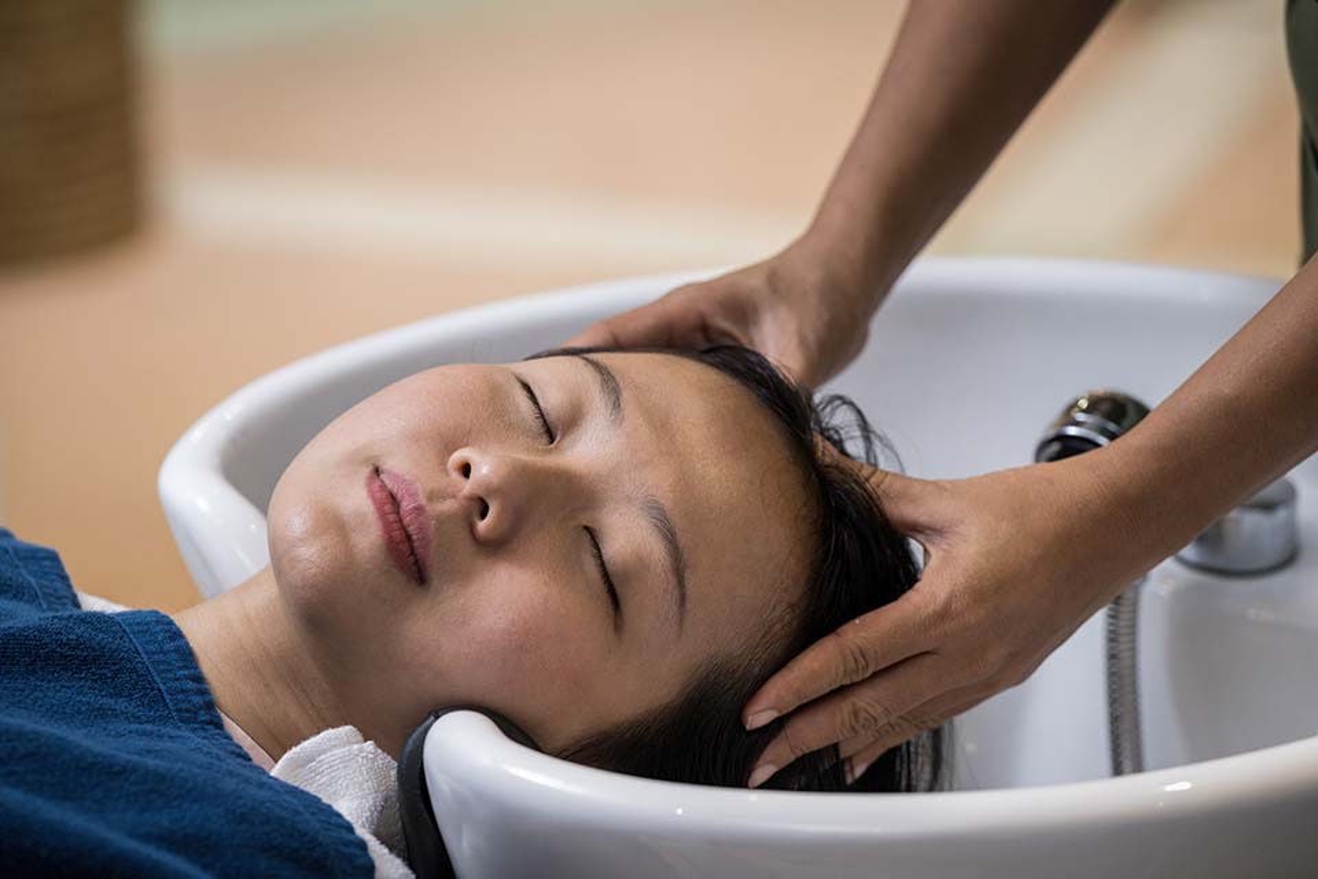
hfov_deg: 13.2
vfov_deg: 8.9
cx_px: 659
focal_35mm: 155
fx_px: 5674
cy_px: 440
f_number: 4.5
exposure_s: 1/200
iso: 2000
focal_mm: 155
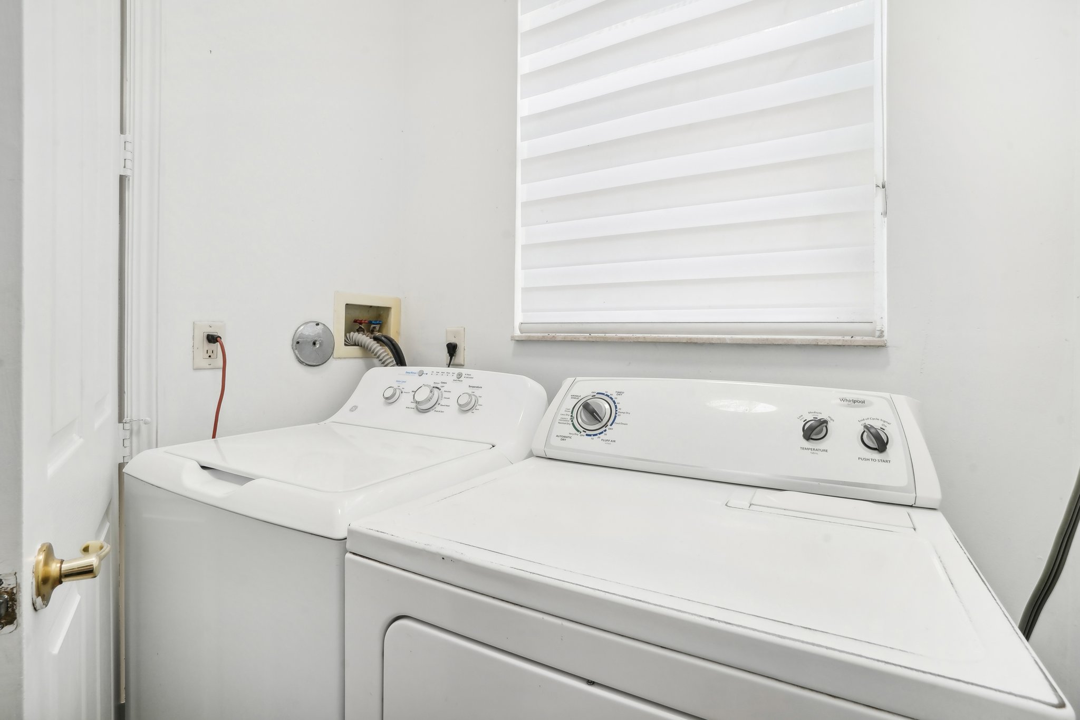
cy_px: 360
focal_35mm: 16
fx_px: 480
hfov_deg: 96.7
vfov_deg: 73.7
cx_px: 540
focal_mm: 16
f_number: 10
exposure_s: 1/20
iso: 400
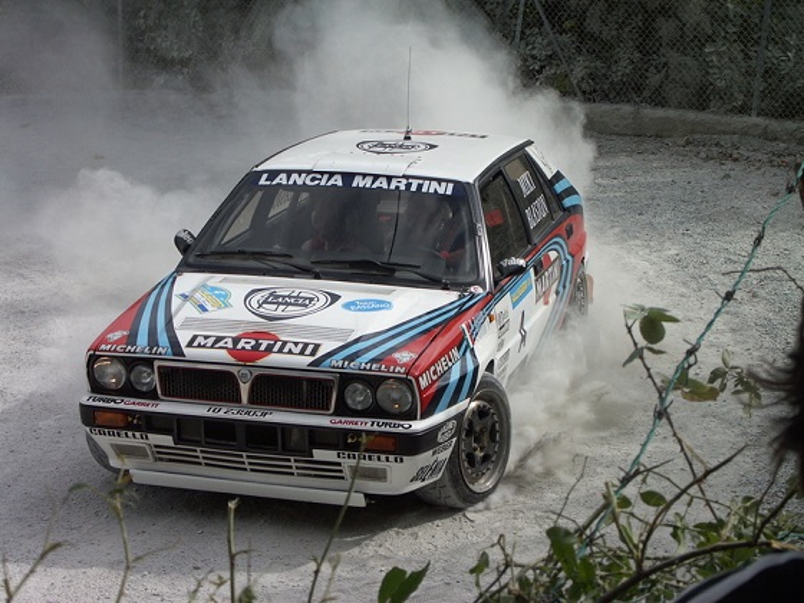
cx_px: 402
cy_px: 302
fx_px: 1486
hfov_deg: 30.3
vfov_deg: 22.9
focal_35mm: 64
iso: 100
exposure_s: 1/1600
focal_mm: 16.42
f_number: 4.5
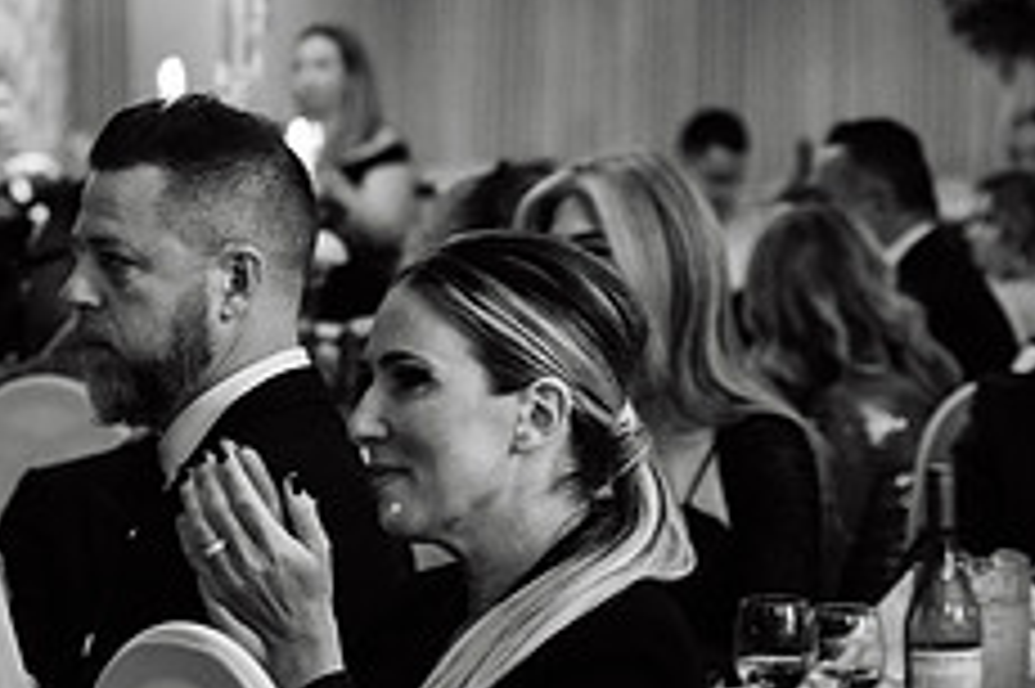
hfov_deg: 15.0
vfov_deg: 9.9
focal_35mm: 137
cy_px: 666
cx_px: 405
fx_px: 3936
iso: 2000
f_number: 4
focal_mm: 70
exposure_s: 1/200
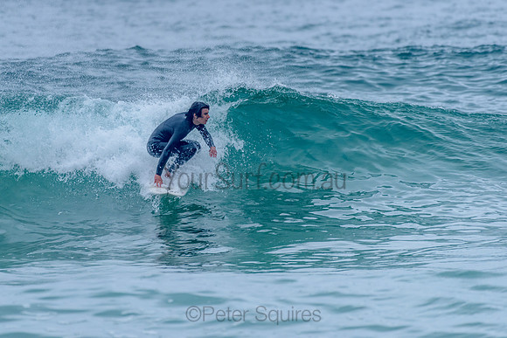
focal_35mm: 628
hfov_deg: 3.3
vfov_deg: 2.2
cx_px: 201
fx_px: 8842
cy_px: 134
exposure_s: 1/2000
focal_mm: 500
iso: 800
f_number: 5.6
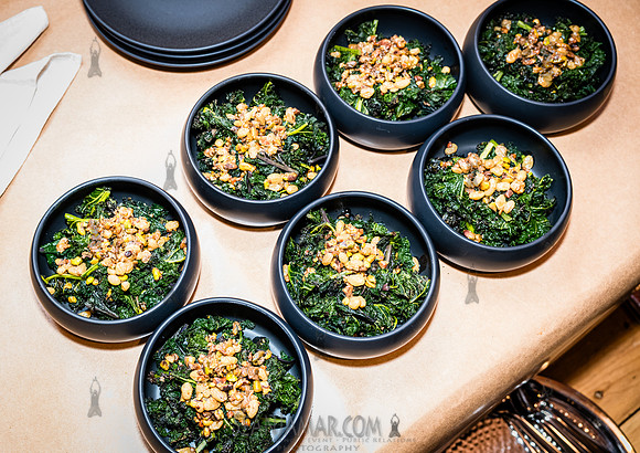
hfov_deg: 43.9
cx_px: 262
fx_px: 790
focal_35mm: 44
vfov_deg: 31.9
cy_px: 209
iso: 4000
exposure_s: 1/200
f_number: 4
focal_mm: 35
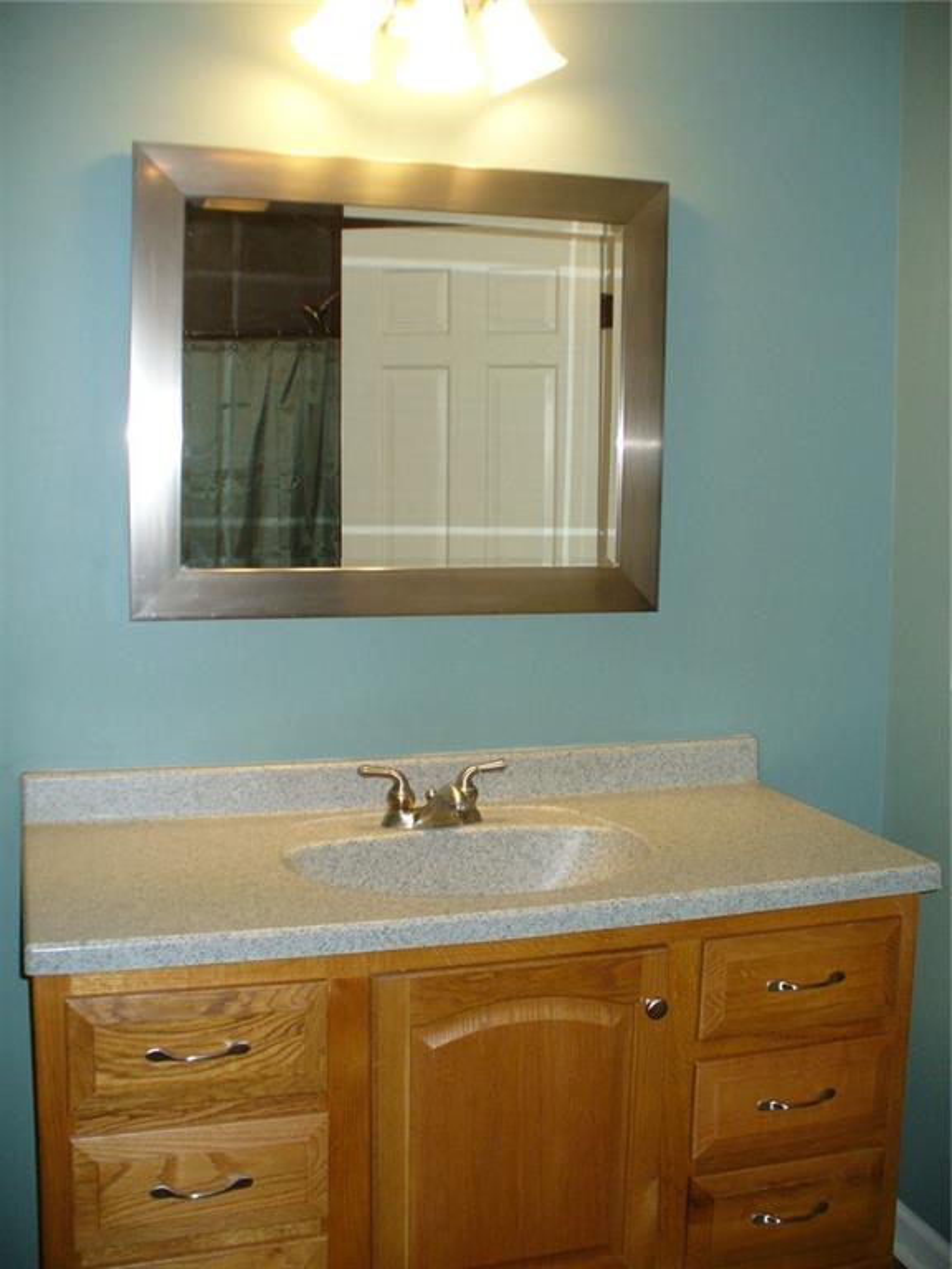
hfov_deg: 38.7
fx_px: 1357
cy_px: 634
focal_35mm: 37
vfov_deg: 50.1
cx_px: 476
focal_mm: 6.1
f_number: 2.8
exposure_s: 1/60
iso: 150
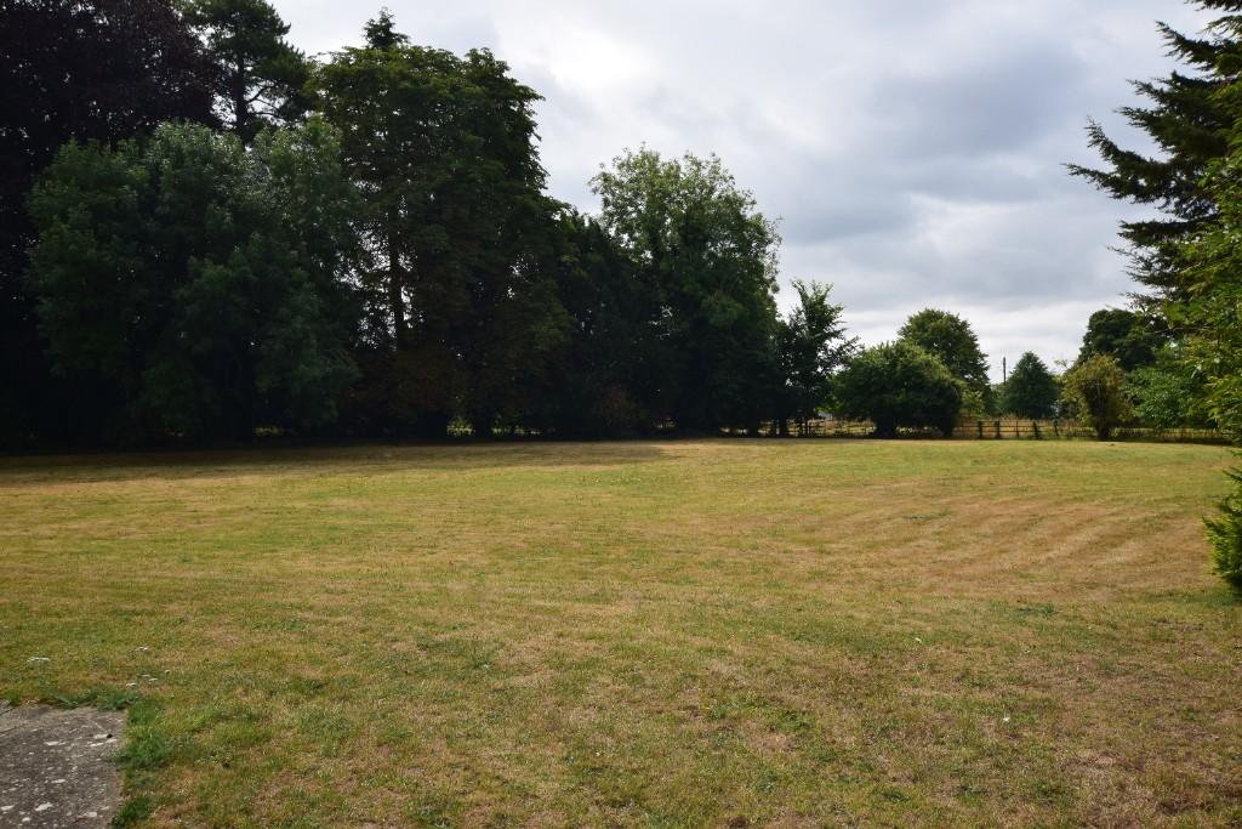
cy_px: 414
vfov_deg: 43.6
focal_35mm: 30
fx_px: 1035
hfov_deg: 61.9
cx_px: 621
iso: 400
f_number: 11
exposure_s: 1/500
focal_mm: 20
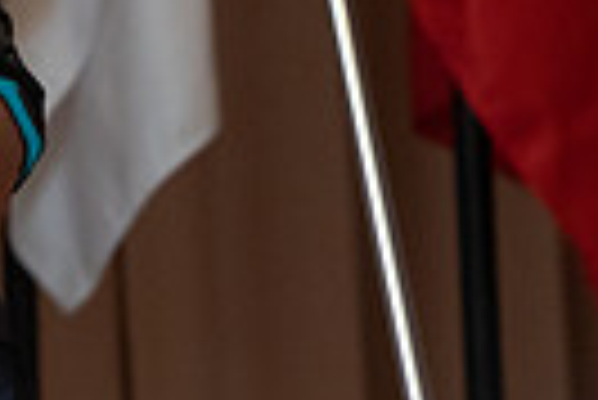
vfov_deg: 2.0
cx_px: -139
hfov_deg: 3.0
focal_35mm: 696
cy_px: -371
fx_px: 11574
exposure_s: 1/125
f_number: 5.6
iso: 2500
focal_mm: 160
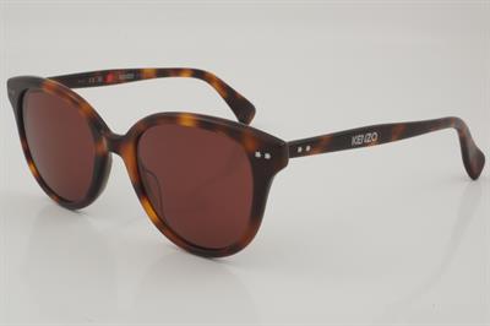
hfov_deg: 29.9
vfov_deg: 20.1
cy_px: 163
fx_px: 918
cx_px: 245
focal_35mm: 68
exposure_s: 1/3
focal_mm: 45
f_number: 32
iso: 100
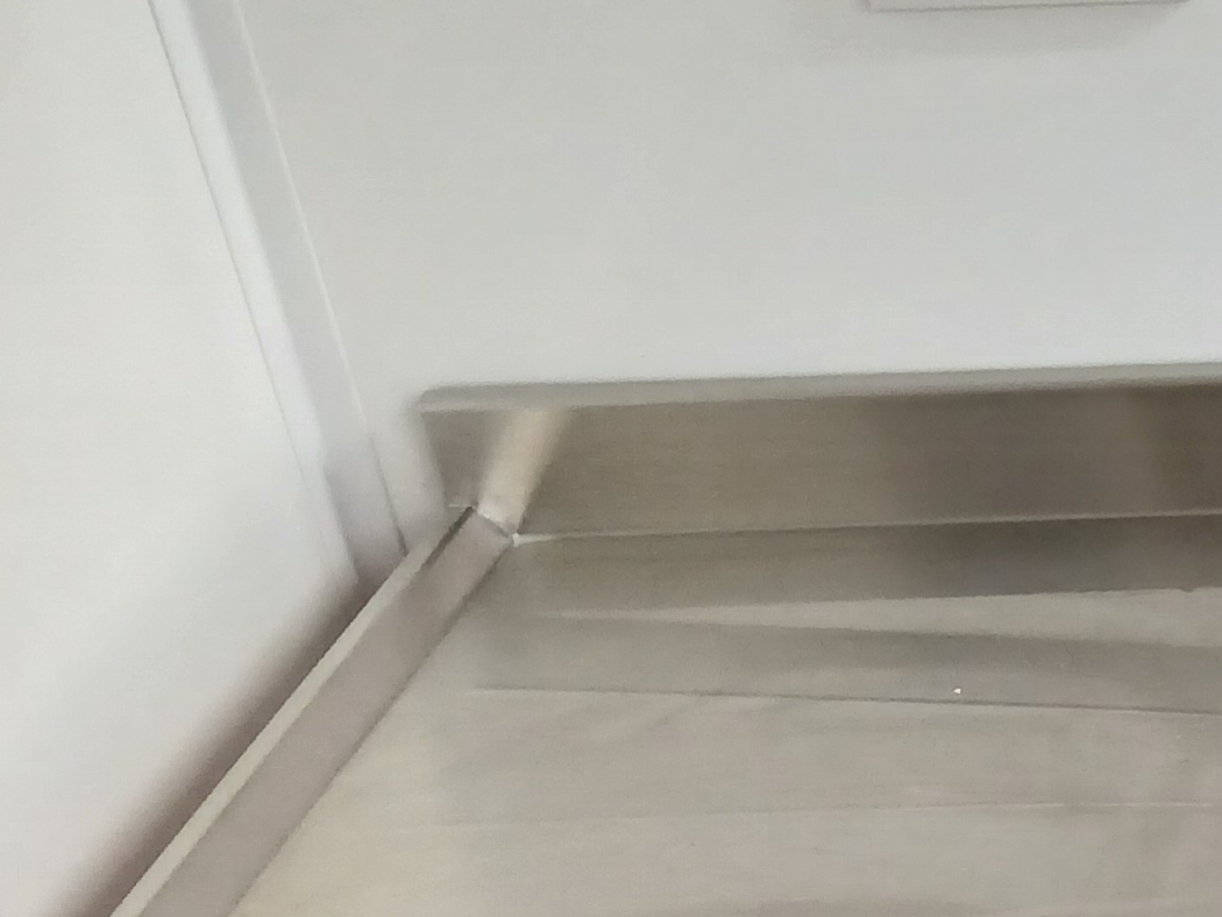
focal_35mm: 101
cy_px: 1470
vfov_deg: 13.6
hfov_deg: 15.9
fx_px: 3566
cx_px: 2342
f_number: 1.8
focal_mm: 3.98
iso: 200
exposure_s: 1/50
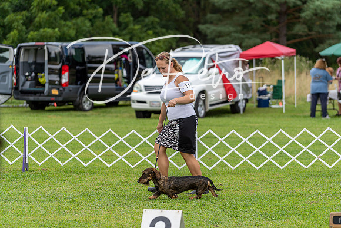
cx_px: 170
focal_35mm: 164
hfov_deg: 12.5
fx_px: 1554
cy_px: 114
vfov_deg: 8.4
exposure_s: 1/1000
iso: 200
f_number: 4
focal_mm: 164
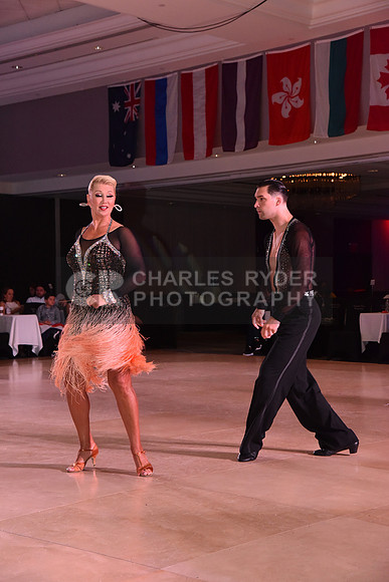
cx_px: 194
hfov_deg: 20.6
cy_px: 291
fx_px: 1069
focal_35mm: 66
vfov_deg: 30.5
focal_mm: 66
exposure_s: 1/320
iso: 2500
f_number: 6.3
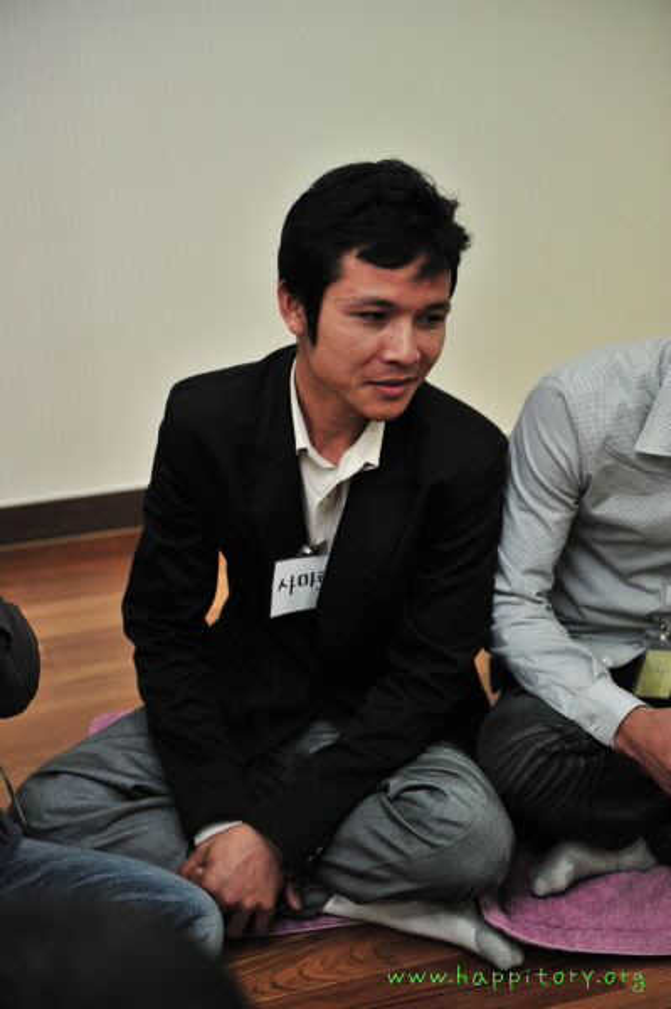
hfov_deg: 19.4
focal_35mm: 70
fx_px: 1960
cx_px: 336
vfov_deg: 28.9
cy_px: 504
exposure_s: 1/160
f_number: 2.8
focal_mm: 70
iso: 1600
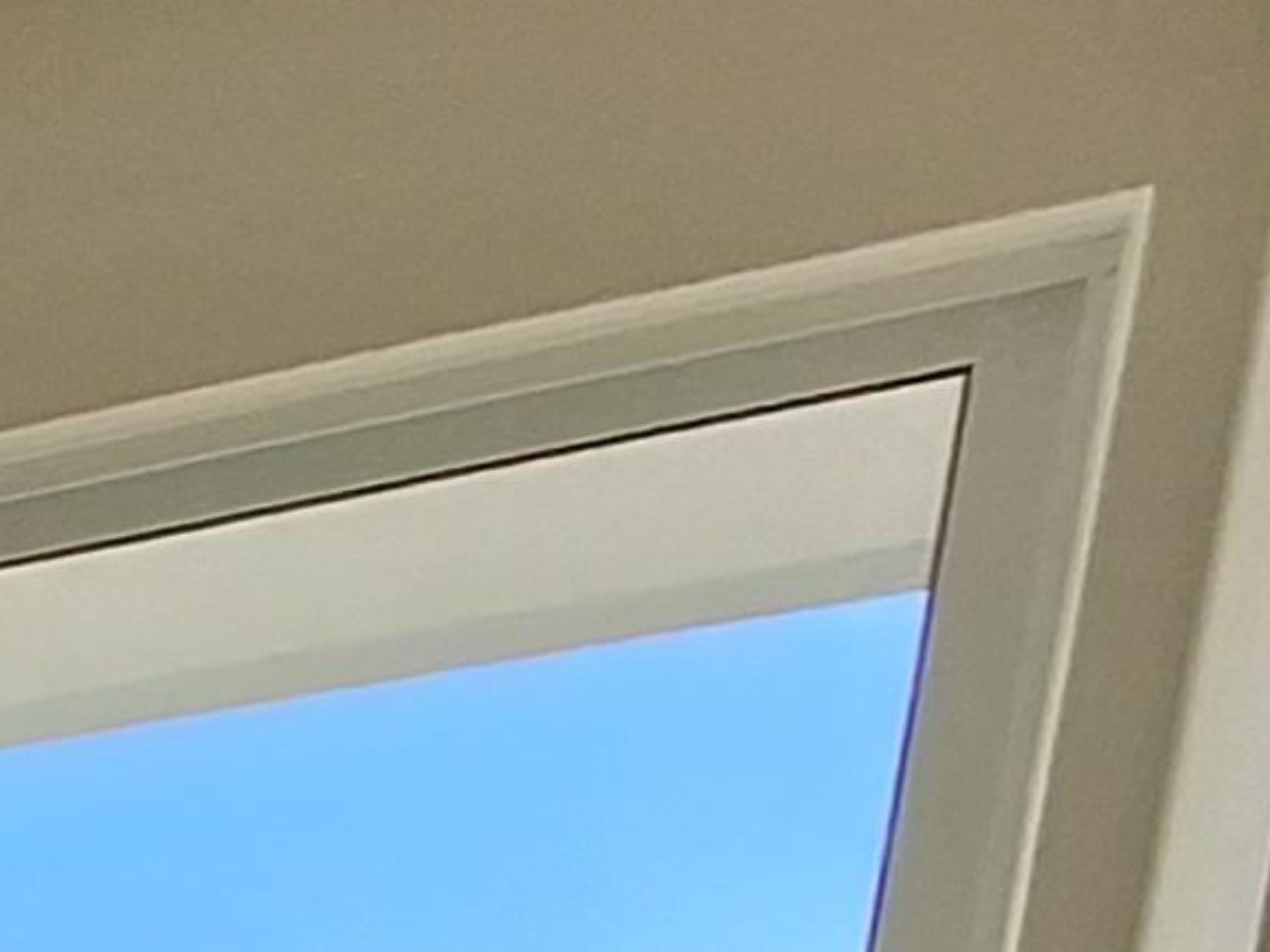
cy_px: 2550
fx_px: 3301
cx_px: -3032
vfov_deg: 11.9
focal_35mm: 90
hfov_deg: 9.9
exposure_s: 1/501
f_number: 2.2
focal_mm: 1.74
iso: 40
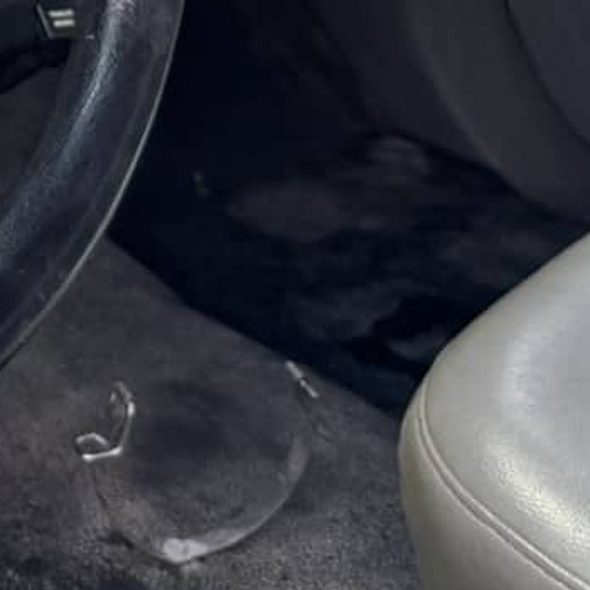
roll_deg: -3.2
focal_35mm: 124
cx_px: -524
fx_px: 2391
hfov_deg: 12.6
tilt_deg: -14.4
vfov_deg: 12.9
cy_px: -418
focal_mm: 6.76
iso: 80
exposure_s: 1/506
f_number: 1.78
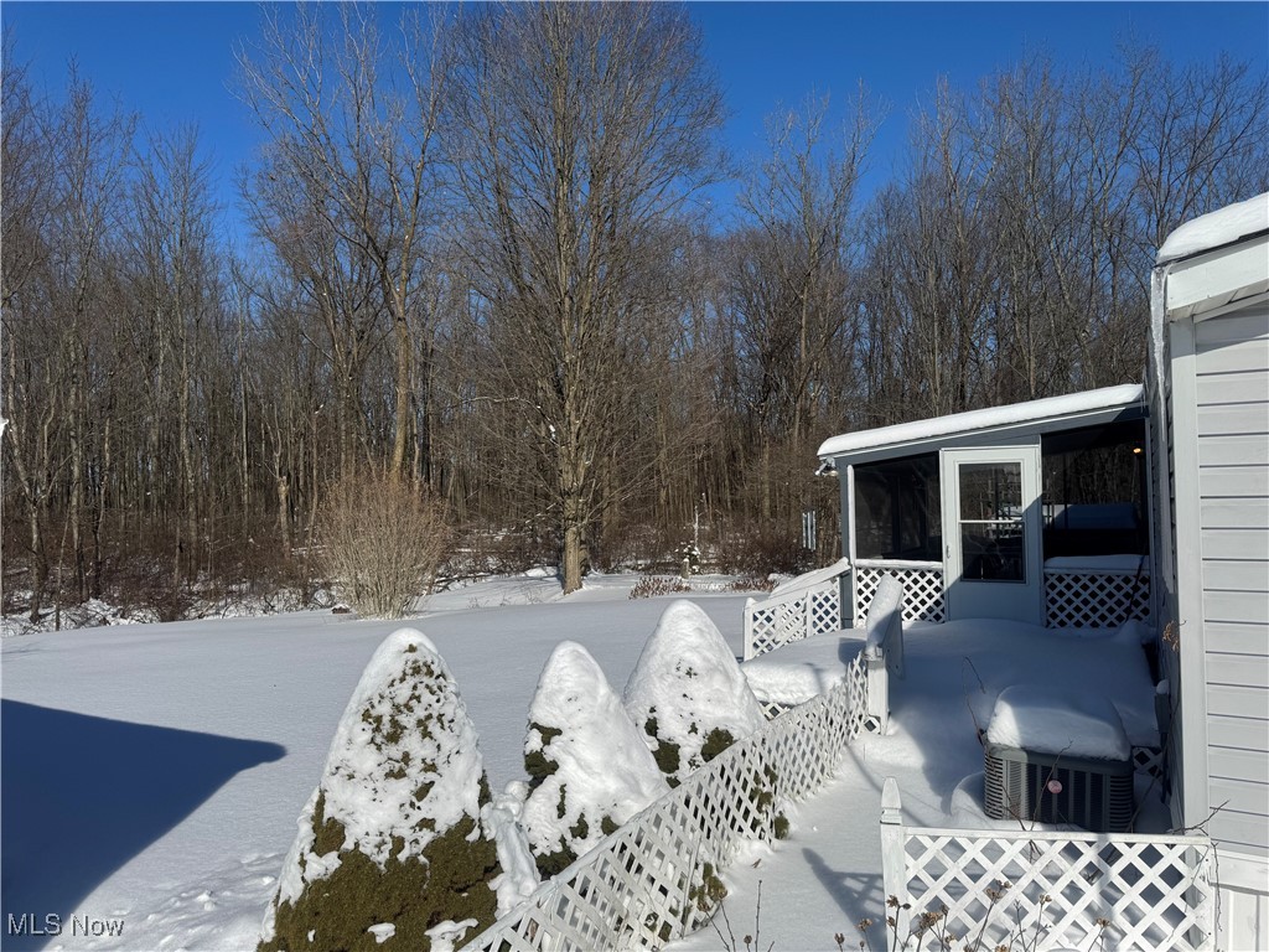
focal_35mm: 24
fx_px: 880
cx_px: 634
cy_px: 476
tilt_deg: +1.0
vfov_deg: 56.8
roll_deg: +0.8
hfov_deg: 71.6
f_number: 1.78
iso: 80
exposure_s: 1/12346
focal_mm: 6.76
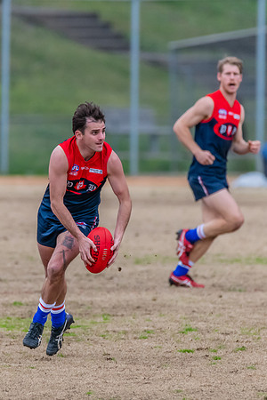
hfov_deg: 1.3
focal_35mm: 1030
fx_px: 11460
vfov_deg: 2.0
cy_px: 202
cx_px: 110
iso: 2500
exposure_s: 1/1600
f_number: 6.3
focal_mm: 600
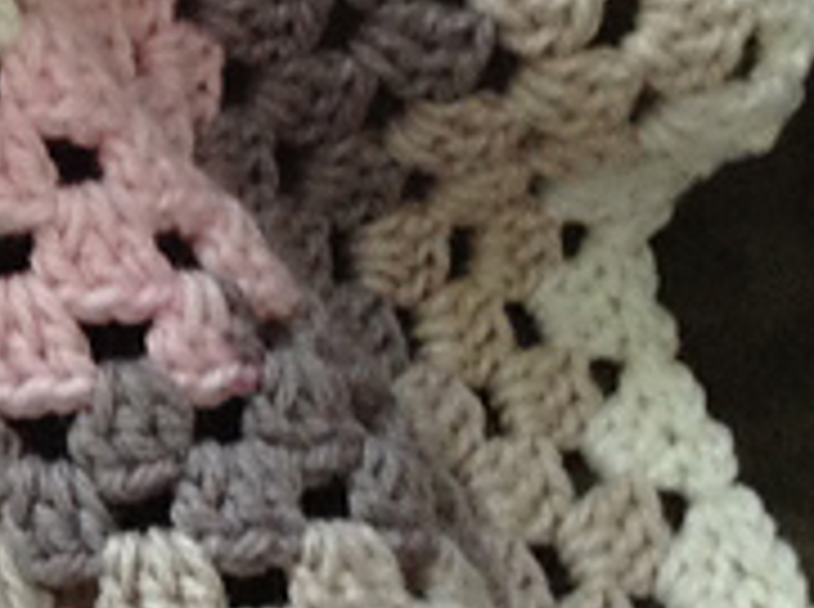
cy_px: 153
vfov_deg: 12.6
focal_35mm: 117
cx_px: -306
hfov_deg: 15.8
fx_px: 2746
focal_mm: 3.3
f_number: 2.4
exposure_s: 1/24
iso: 100
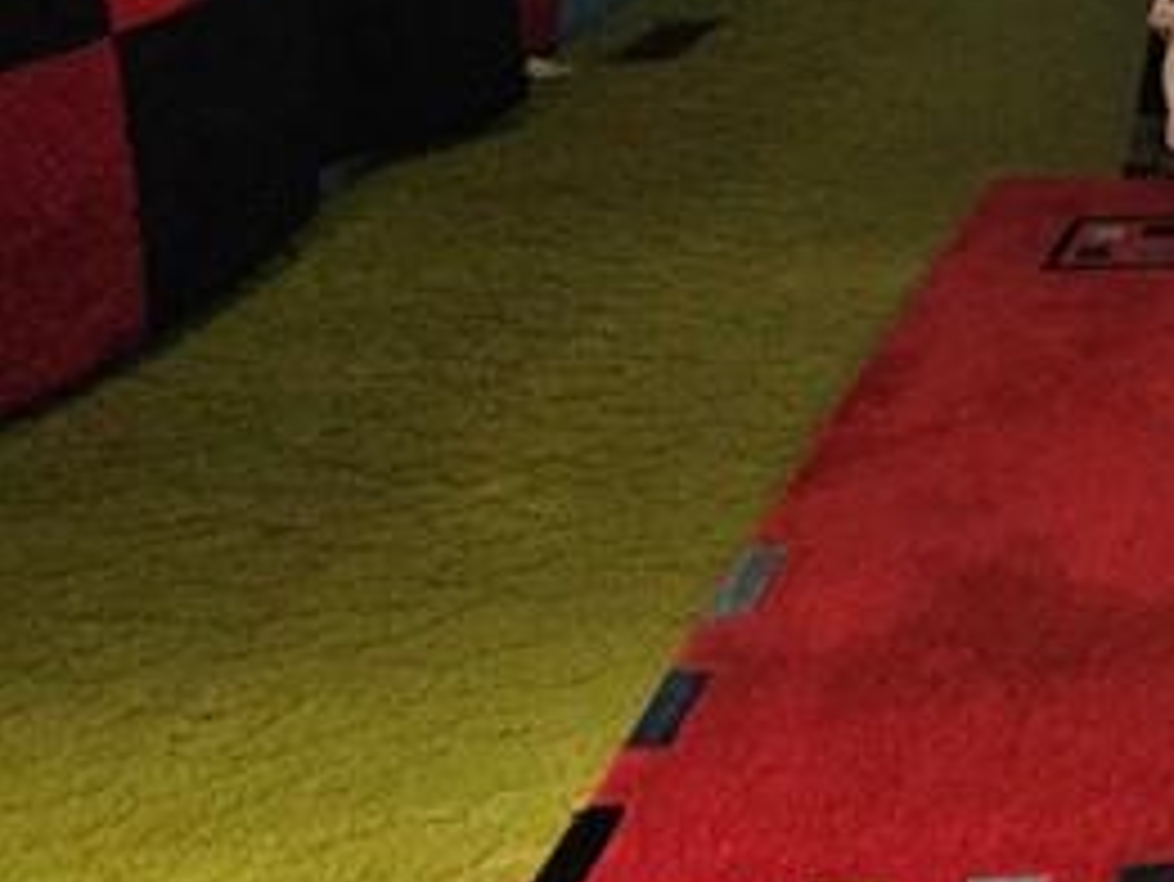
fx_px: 1730
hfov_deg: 27.3
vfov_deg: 23.9
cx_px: 1723
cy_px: -360
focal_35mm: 51
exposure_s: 1/24
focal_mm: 2.2
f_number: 2.2
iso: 640
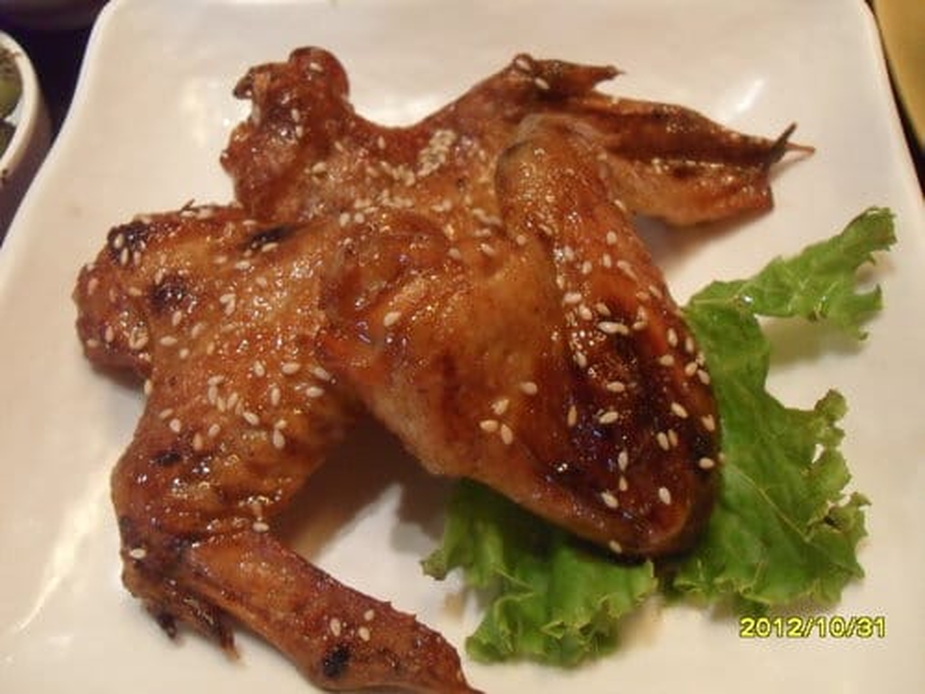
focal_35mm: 35
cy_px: 347
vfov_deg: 40.7
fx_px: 935
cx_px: 462
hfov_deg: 52.6
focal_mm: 6.2
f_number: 2.8
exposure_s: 1/20
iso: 400
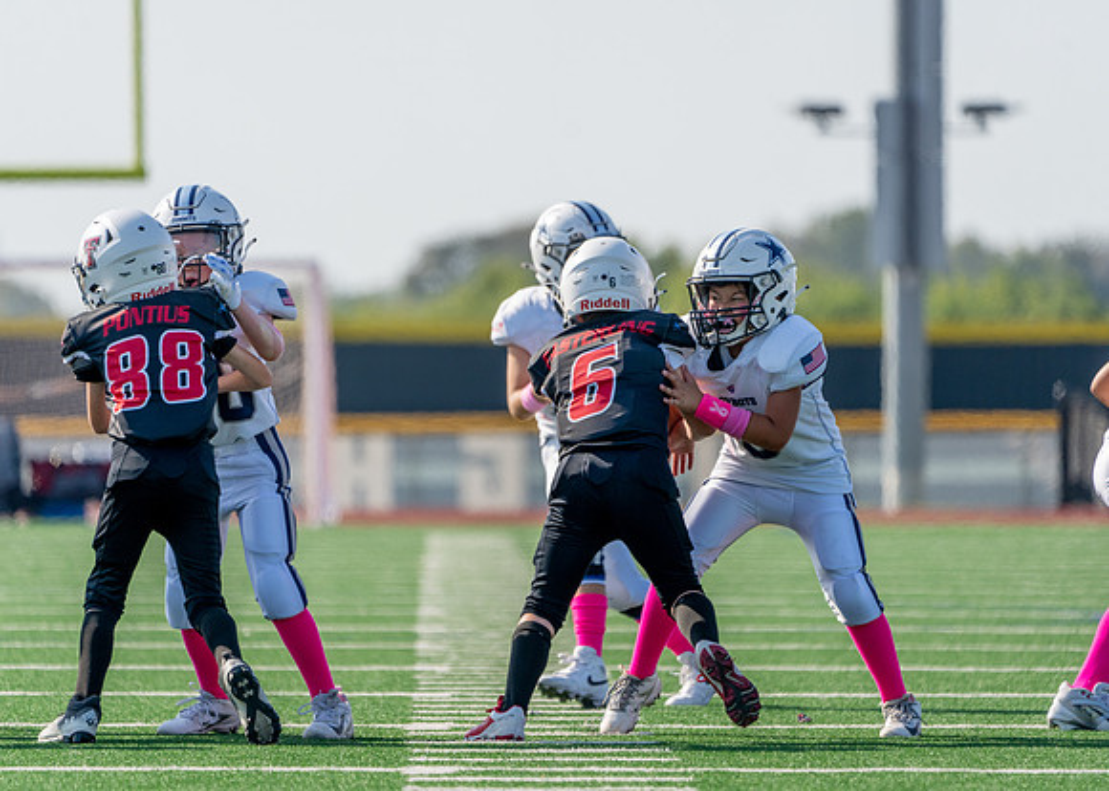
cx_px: 554
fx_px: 13198
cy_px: 396
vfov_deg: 3.4
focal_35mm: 419
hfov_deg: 4.8
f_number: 5.6
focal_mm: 400
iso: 250
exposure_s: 1/1250
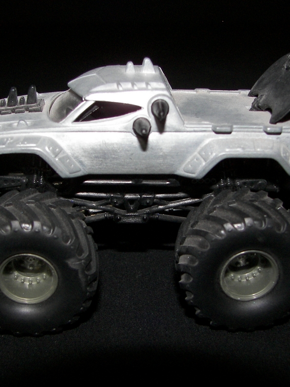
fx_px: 547
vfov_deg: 38.9
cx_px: 143
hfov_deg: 29.7
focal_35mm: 49
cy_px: 194
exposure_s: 1/30
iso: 100
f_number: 2.8
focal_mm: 6
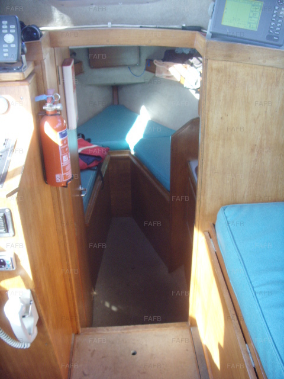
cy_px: 190
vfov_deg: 47.9
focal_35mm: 39
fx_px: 427
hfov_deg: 36.8
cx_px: 142
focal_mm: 6.6
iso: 160
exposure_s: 1/45
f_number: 3.5
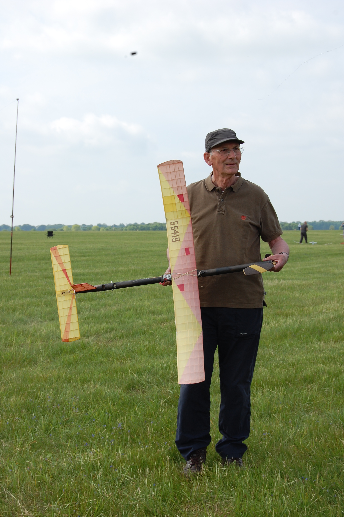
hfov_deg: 21.5
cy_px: 258
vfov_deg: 31.9
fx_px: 905
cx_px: 172
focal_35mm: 63
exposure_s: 1/320
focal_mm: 42
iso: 200
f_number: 9
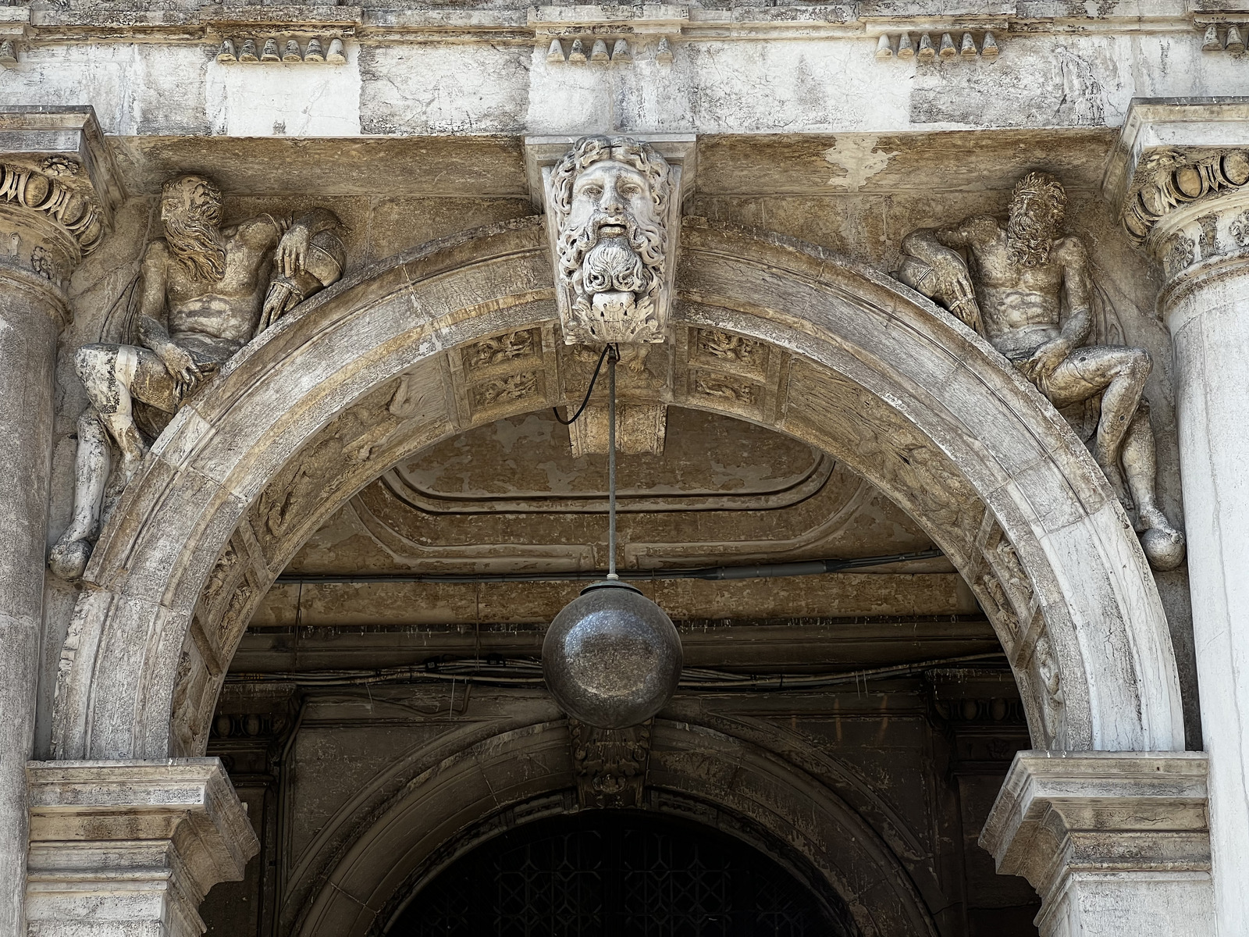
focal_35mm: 77
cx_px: 624
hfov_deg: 25.3
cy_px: 468
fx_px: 2778
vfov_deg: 19.1
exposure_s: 1/319
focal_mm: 9
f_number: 2.8
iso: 32
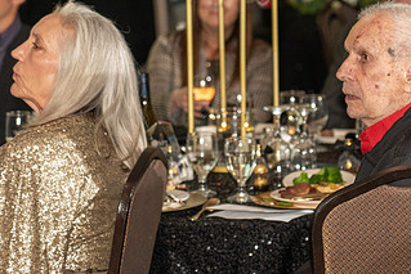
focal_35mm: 191
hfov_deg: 10.8
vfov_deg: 7.2
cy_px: 125
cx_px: 245
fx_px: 2181
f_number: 4
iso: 1600
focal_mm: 105
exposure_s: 1/200
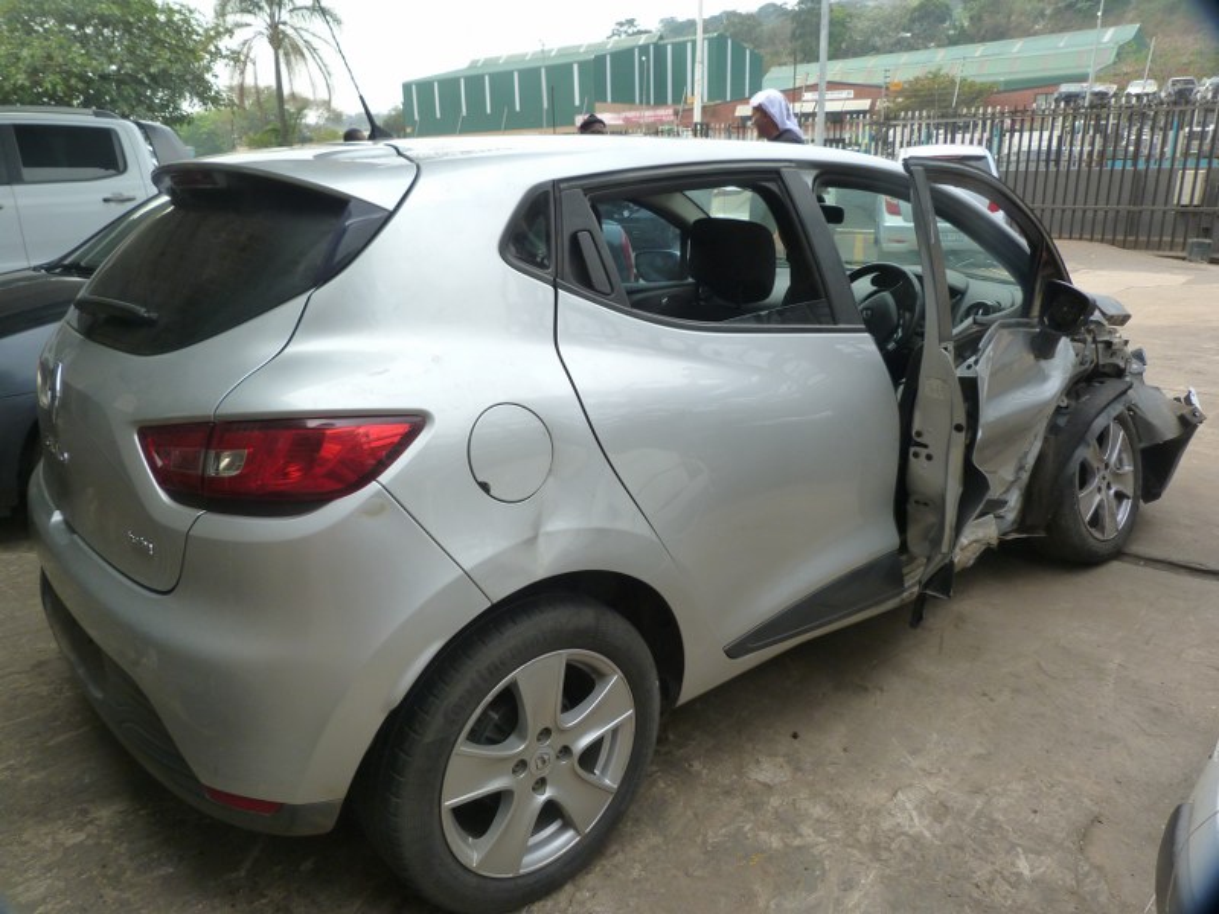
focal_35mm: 25
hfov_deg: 69.4
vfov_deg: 54.9
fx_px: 880
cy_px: 457
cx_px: 610
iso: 125
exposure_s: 1/160
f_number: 4
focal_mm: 4.5
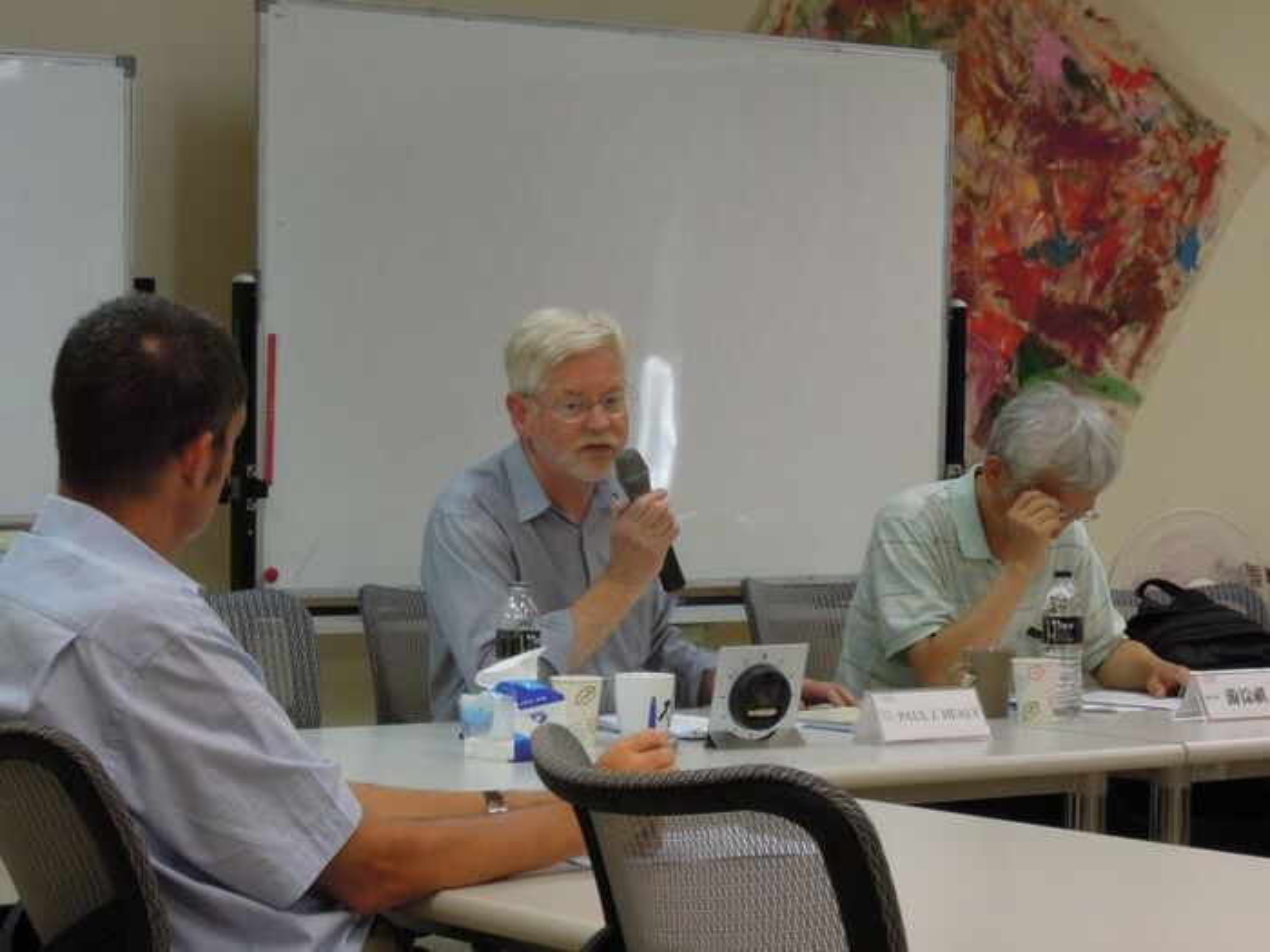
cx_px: 635
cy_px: 476
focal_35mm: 100
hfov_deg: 19.6
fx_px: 3669
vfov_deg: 14.8
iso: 400
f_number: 5.5
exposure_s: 1/30
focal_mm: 17.9
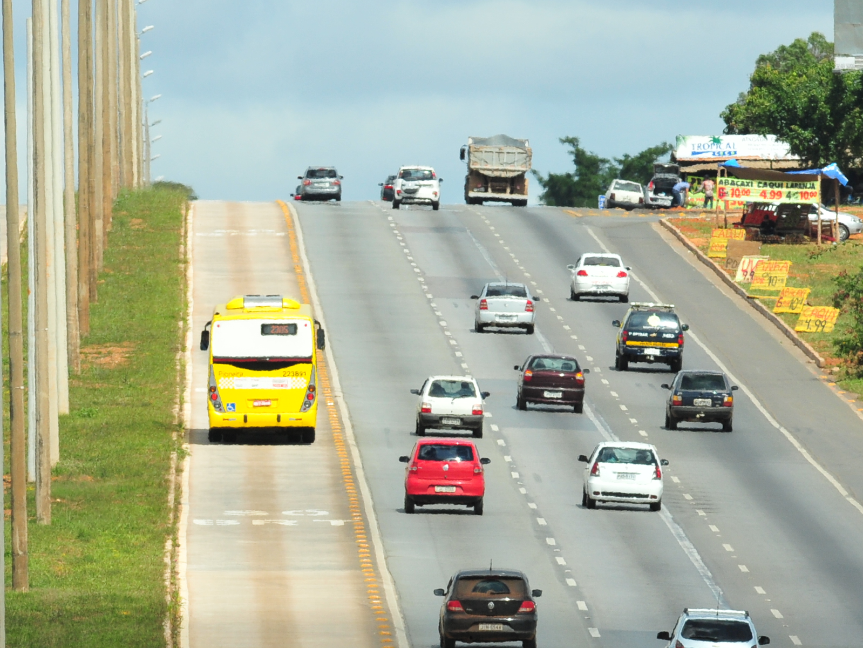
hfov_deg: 2.3
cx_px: 126
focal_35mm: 869
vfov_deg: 1.7
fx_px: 21670
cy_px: 509
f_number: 11
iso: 320
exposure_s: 1/500
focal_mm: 300
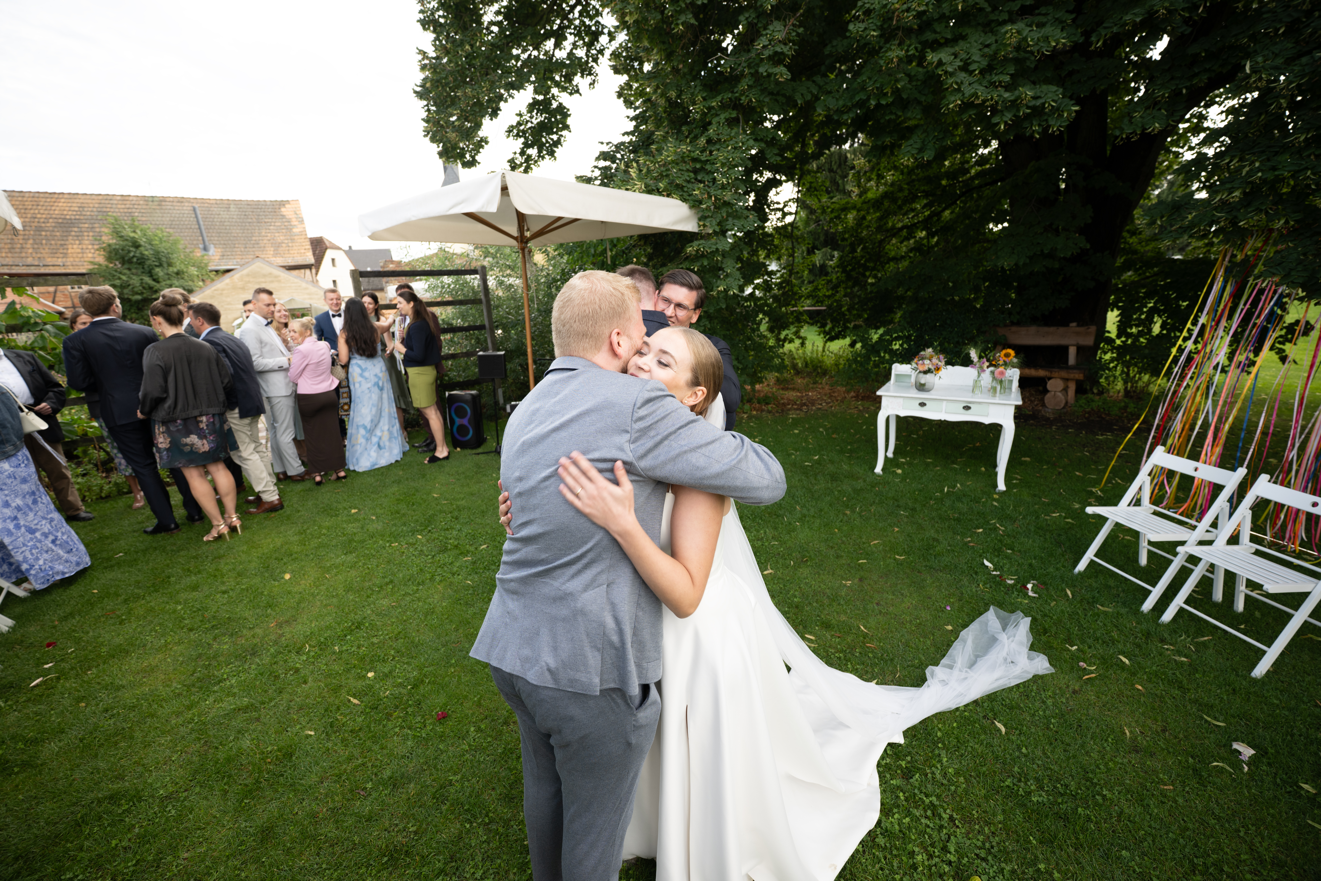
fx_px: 514
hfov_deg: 104.3
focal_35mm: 14
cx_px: 660
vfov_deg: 81.2
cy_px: 440
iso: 160
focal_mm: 14
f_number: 3.5
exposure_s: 1/125
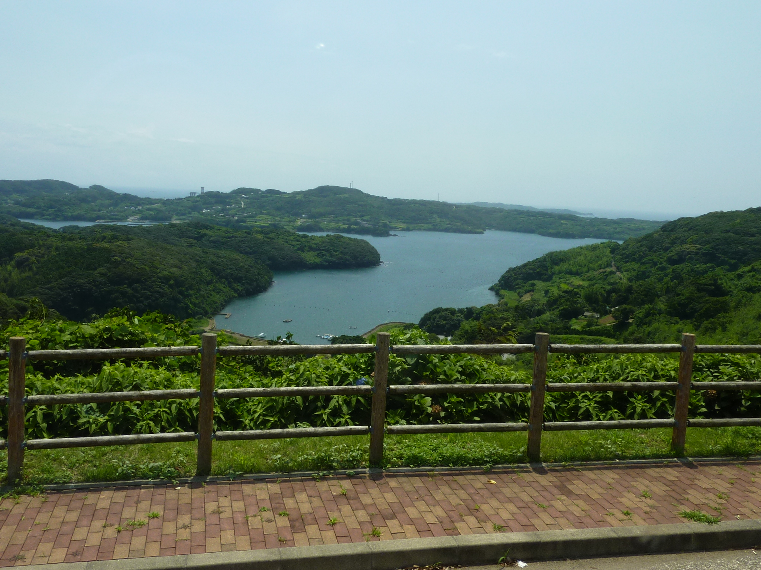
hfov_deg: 56.8
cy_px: 285
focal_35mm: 32
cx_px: 380
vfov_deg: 44.2
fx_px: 703
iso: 80
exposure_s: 1/400
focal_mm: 4.1
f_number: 5
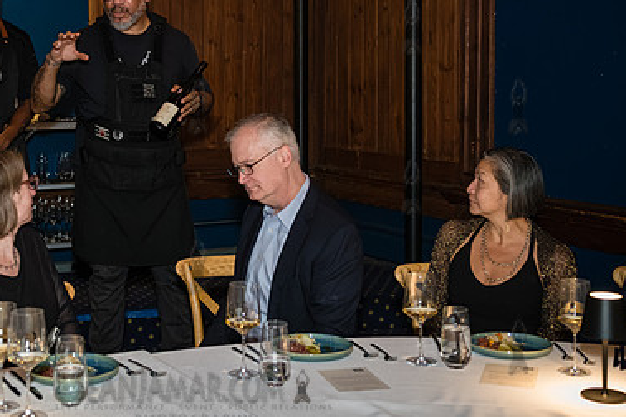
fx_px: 991
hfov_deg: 34.6
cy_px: 105
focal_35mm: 57
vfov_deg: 23.5
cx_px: 197
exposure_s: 1/160
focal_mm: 36
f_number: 3.2
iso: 4000
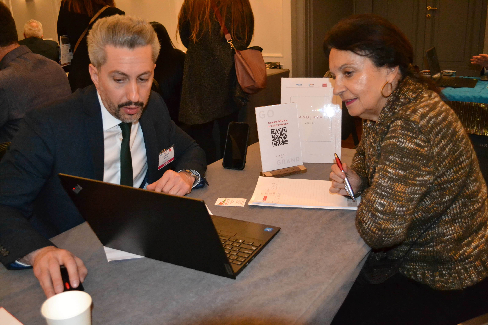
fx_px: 447
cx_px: 244
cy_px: 162
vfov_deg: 40.0
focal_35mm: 33
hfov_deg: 57.2
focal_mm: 22
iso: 3200
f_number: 4
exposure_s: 1/160
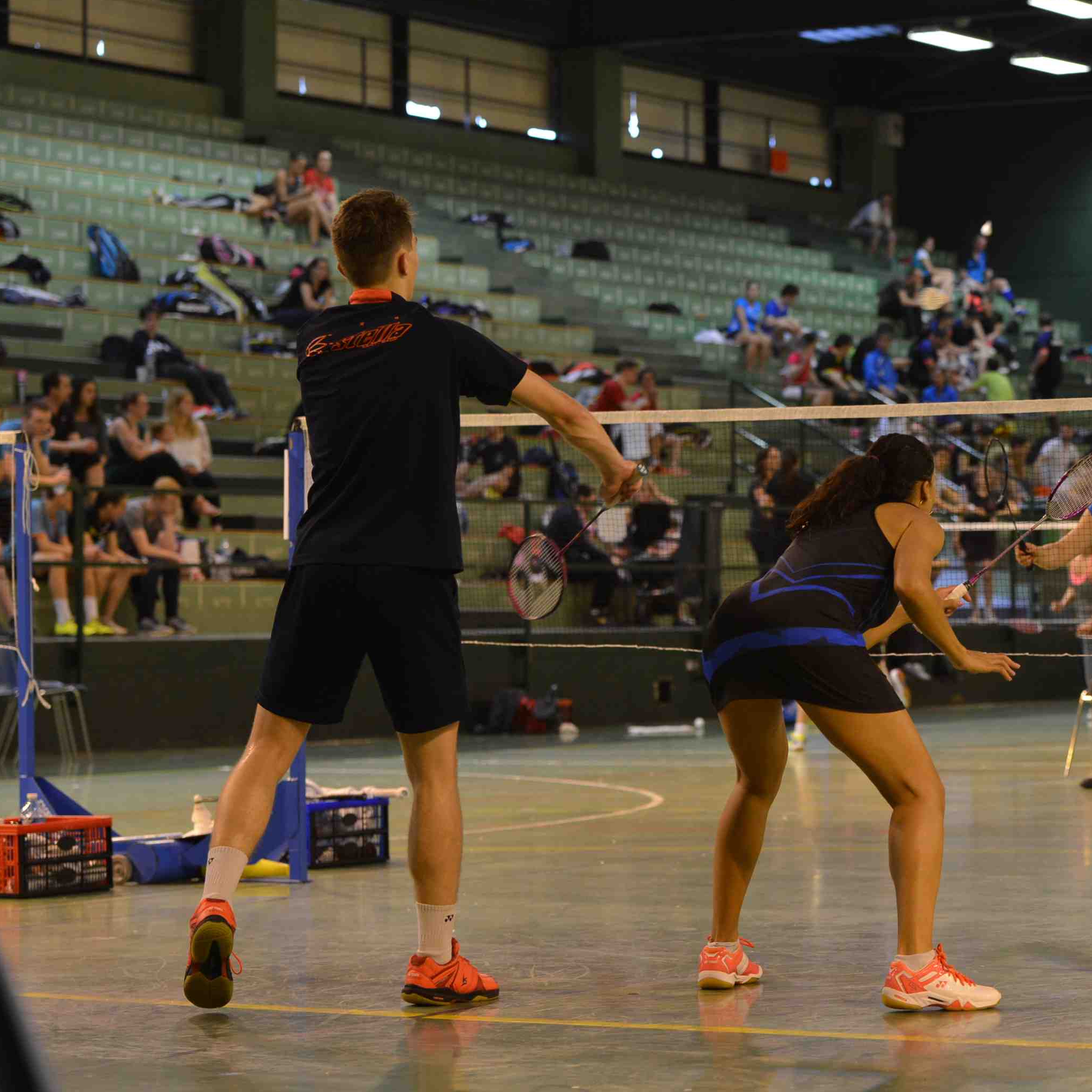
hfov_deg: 15.0
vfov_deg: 15.2
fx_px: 4104
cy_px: 517
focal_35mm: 115
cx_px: 914
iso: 1600
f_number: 3.3
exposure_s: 1/180
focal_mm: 75
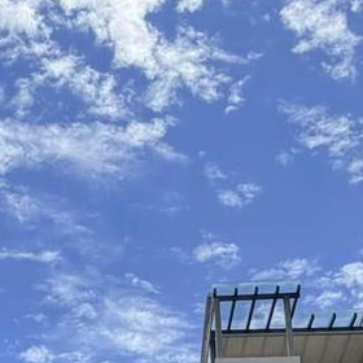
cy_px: 503
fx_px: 1008
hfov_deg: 20.2
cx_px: 87
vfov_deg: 18.6
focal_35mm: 85
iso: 25
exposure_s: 1/1368
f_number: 2.2
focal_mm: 2.22
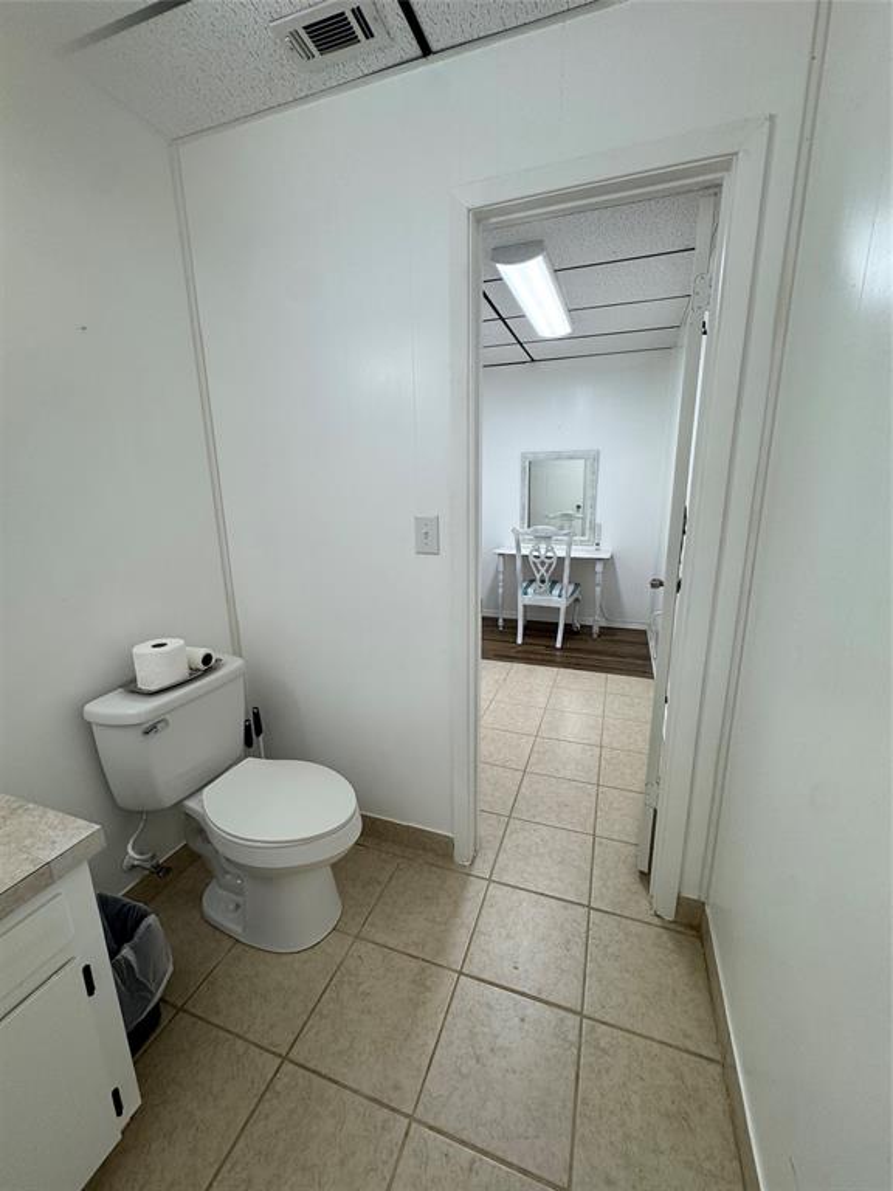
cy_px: 596
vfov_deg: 102.1
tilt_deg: -13.9
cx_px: 446
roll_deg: -0.1
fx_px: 482
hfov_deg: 85.7
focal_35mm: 14
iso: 80
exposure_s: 1/120
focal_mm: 2.22
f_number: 2.2
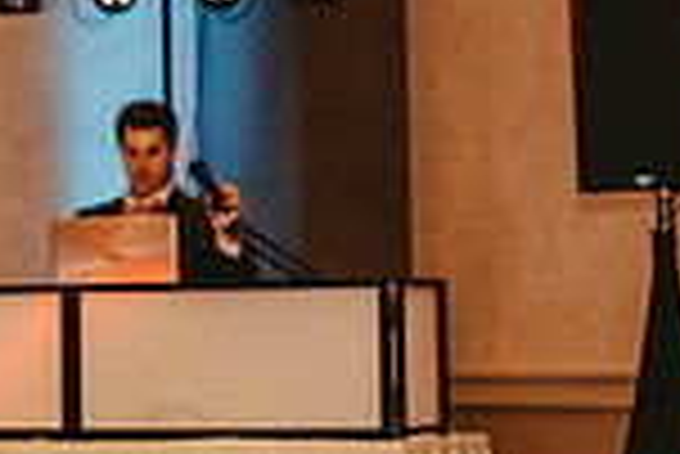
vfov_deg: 7.2
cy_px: 205
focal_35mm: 192
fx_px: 3630
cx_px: -473
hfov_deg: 10.2
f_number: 2.5
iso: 800
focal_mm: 50
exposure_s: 1/125
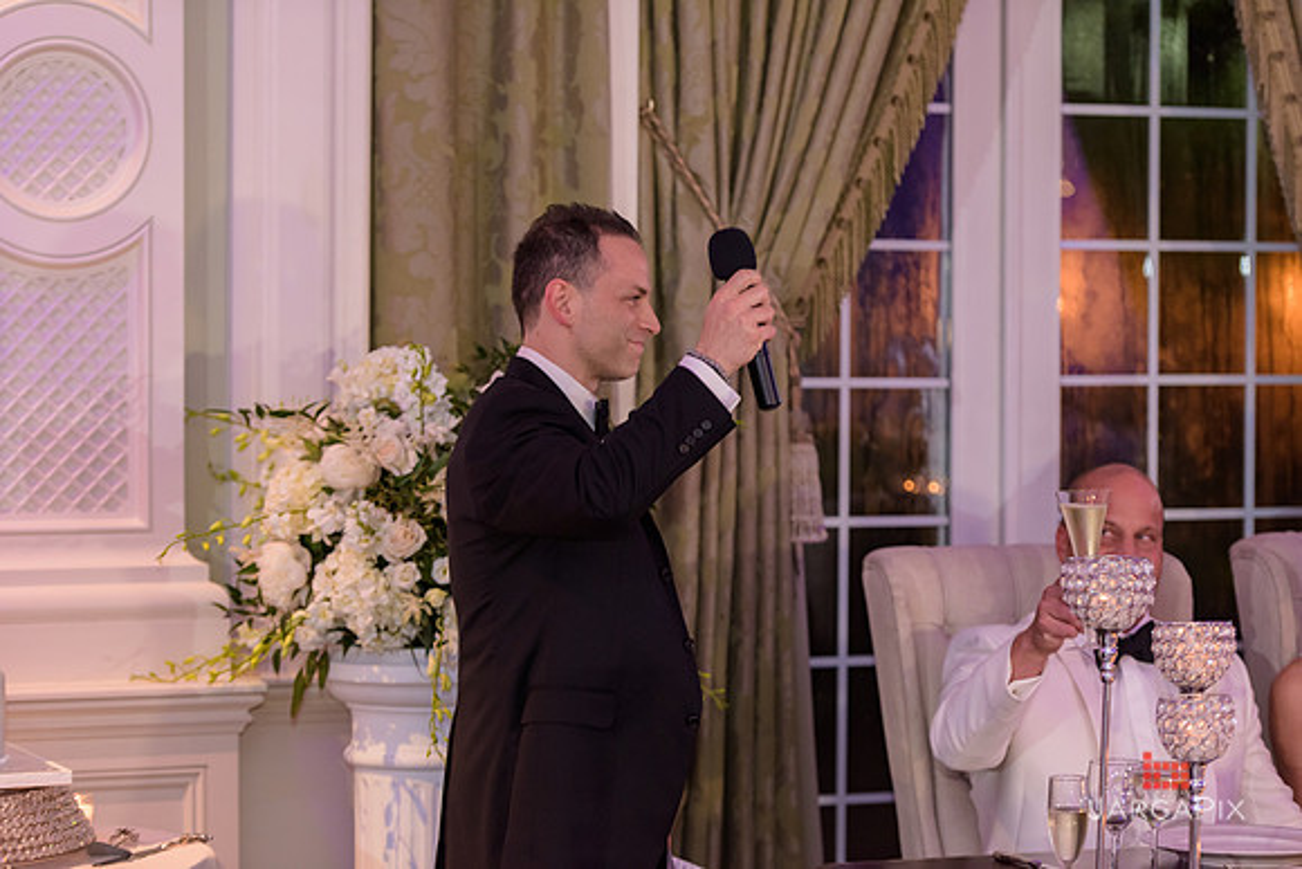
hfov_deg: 19.5
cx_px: 651
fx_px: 3798
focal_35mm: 105
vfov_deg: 13.0
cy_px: 434
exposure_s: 1/125
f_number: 3.2
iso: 1600
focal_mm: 105
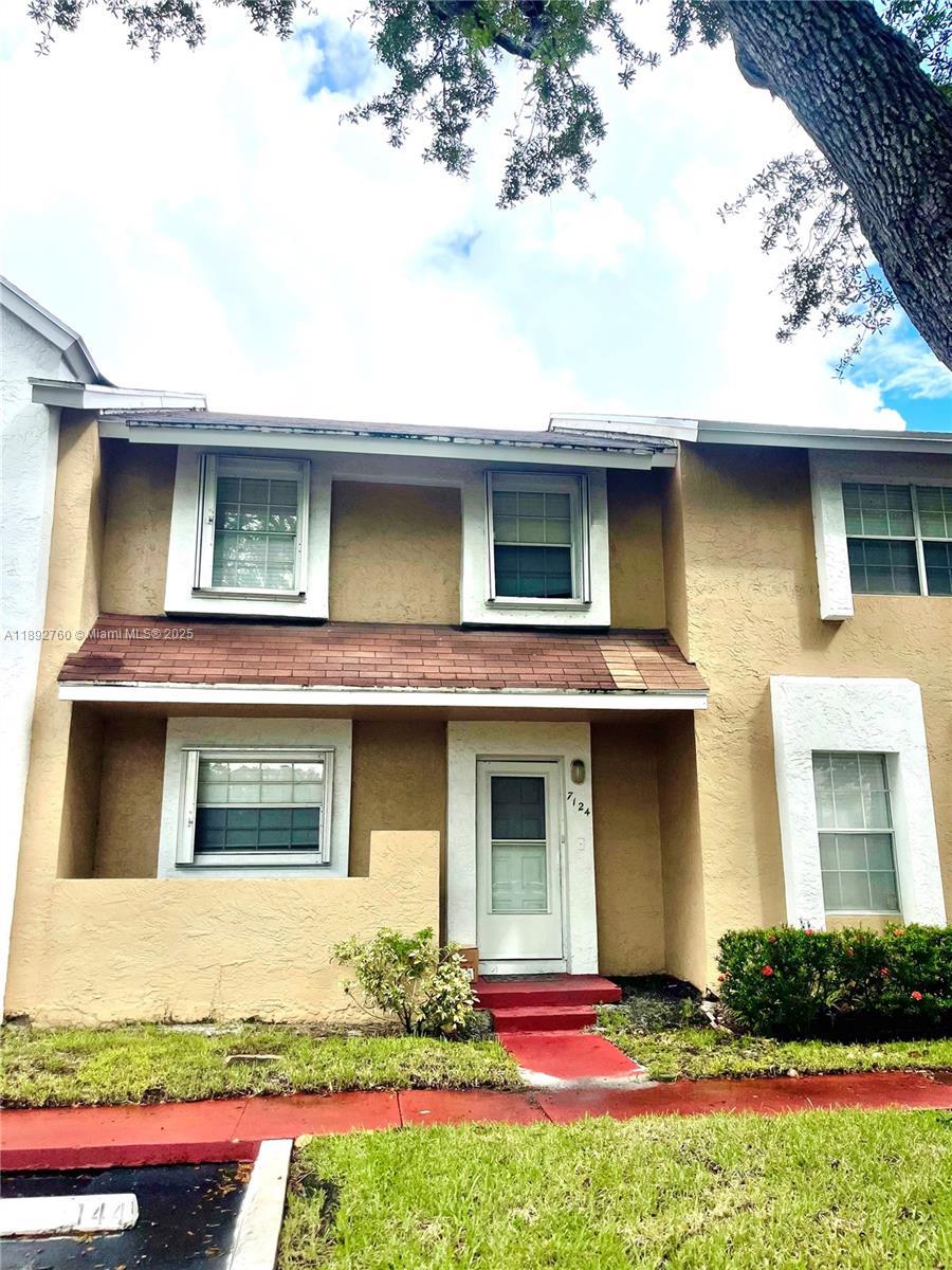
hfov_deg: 54.9
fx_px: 917
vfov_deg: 69.4
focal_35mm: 25
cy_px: 635
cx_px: 476
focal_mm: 5.1
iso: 32
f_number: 1.6
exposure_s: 1/5128
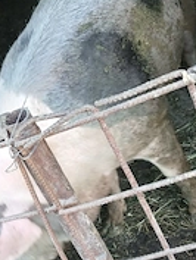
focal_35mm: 61
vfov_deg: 31.7
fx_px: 460
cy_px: 132
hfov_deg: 22.9
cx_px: -7
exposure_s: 1/50.3
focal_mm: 3.98
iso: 100
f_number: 1.8
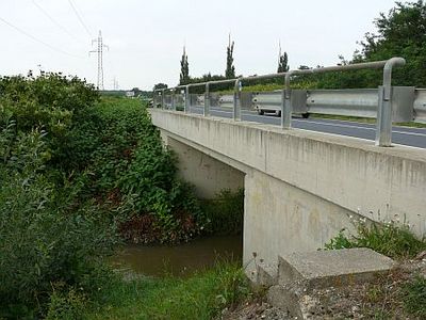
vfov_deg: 40.7
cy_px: 160
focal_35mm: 35
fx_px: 431
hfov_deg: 52.6
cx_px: 213
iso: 100
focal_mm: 7.4
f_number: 4.5
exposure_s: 1/250
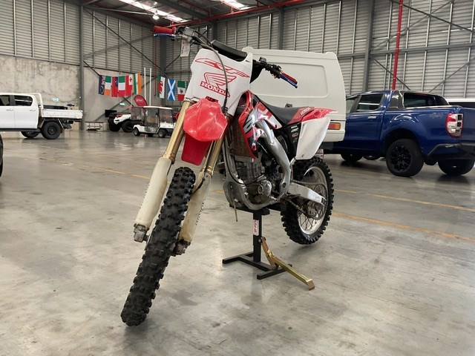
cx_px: 238
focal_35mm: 29
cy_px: 178
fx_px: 398
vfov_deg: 48.2
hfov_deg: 61.7
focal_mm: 3
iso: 100
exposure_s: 1/60
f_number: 1.8
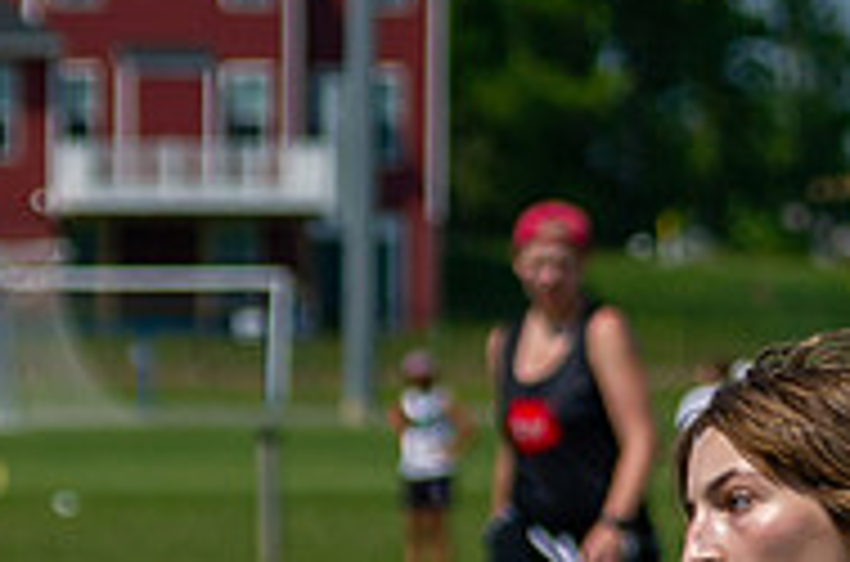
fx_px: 13189
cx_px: 909
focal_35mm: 560
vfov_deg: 2.4
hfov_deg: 3.7
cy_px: 798
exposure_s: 1/4000
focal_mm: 100
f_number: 4
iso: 220
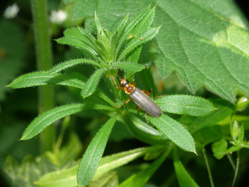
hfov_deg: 18.4
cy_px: 94
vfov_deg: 13.8
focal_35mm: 107
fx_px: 770
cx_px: 124
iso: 200
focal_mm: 22.6
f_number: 11
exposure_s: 1/30
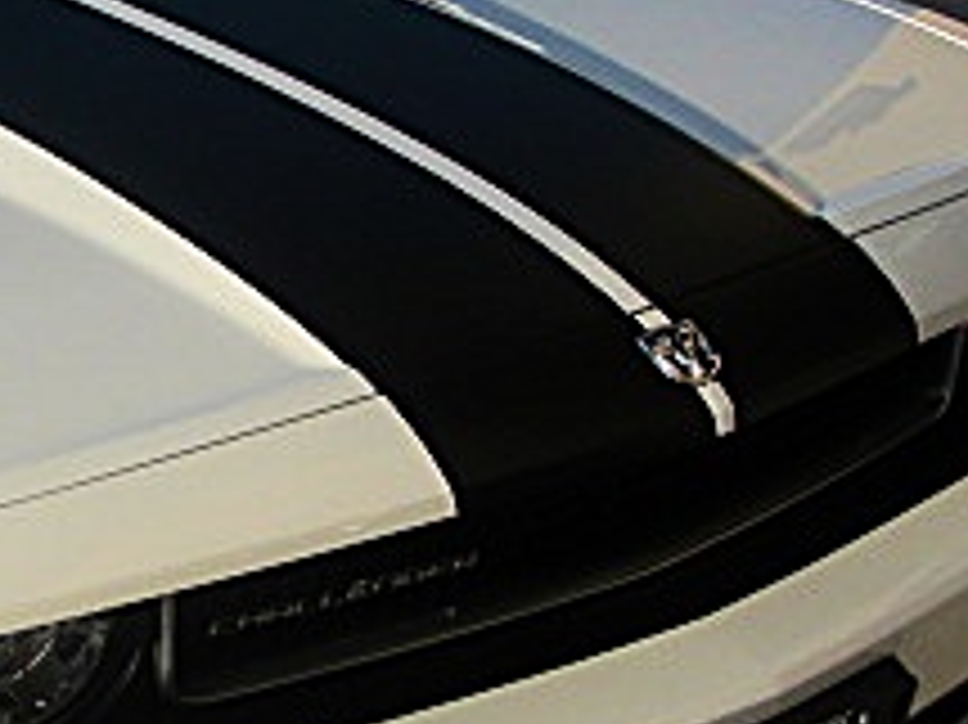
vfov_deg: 13.8
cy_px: 346
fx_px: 2990
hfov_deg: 17.9
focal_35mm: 107
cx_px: -36
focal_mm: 6.3
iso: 50
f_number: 7.9
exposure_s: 1/200
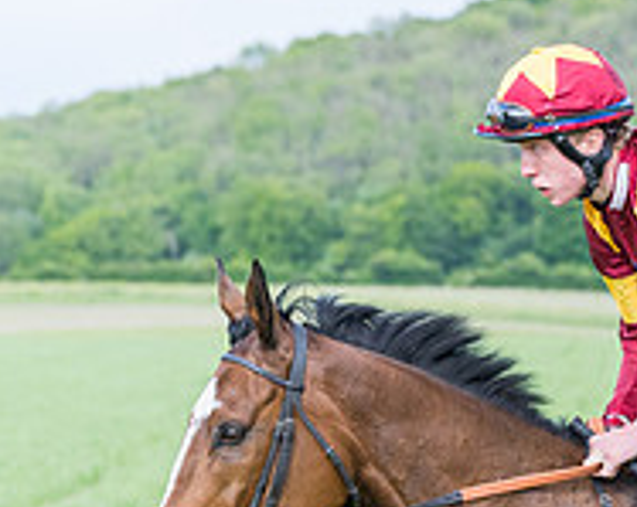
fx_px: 6419
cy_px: 668
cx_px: 946
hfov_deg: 5.6
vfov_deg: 4.5
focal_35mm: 341
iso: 400
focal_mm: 78
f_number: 4
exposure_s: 1/2000
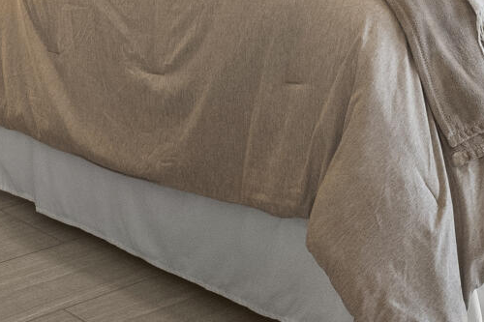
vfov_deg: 13.8
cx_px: 308
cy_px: -227
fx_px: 1210
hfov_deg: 22.6
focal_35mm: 90
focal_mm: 10
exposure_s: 1/1.25
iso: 320
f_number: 8
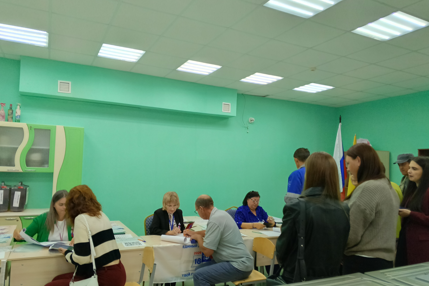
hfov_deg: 69.4
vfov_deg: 49.5
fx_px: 310
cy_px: 155
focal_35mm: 26
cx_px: 210
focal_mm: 4.09
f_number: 1.6
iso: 110
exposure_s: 1/60
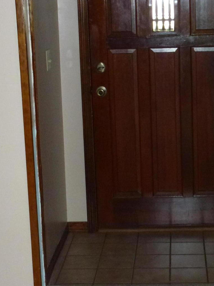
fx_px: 726
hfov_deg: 16.7
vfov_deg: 22.2
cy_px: 113
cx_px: 148
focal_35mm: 88
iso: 400
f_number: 4
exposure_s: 1/60
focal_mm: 8
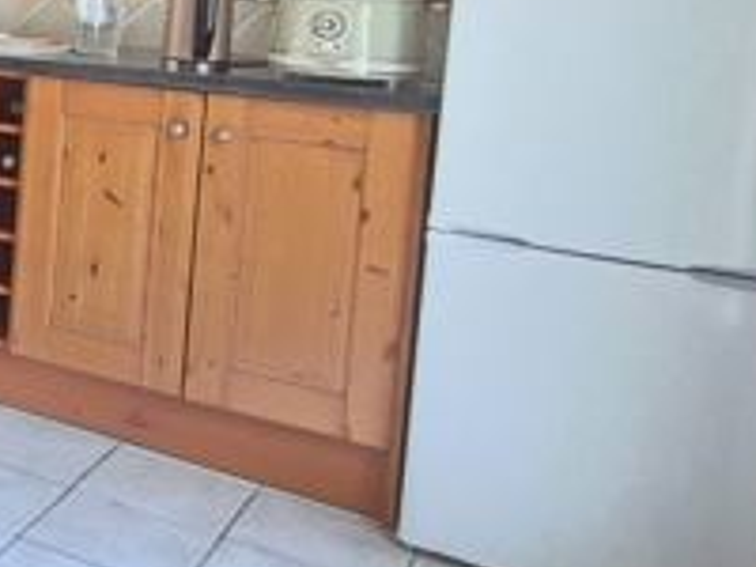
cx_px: -397
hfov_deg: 26.2
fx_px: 1136
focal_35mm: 52
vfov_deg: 27.1
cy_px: 68
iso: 1250
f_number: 2.2
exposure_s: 1/50
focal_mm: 1.74
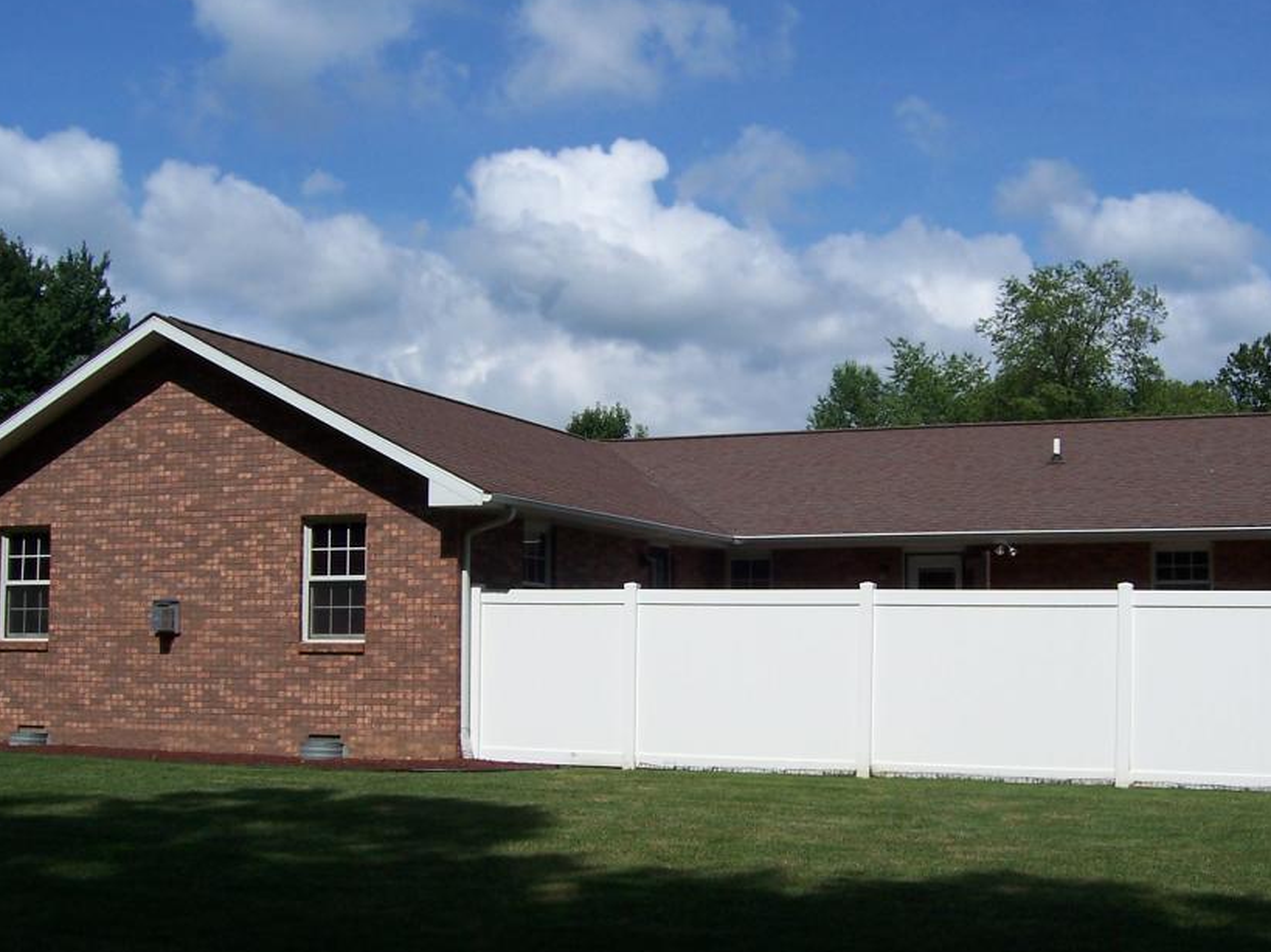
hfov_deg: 42.0
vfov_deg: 32.1
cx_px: 706
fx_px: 1652
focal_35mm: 45
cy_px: 554
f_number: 4.8
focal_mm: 6
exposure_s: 1/1000
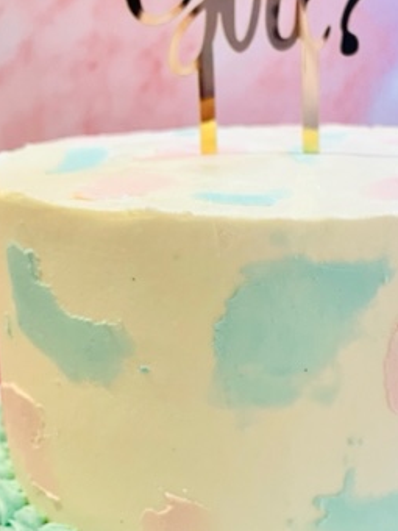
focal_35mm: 49
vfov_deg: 38.8
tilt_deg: -13.7
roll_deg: +0.5
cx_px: 258
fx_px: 751
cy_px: 223
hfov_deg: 29.5
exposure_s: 1/100
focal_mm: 4.2
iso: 125
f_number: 1.6
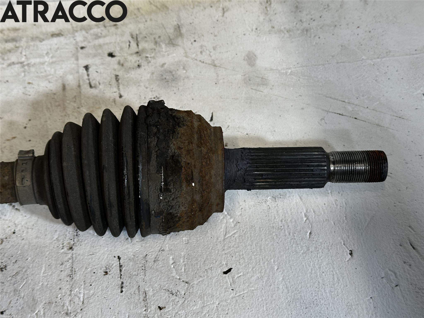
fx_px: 588
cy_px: 159
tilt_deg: -53.5
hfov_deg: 39.7
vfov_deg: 30.3
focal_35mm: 48
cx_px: 212
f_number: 1.78
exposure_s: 1/100
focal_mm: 6.86
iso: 80
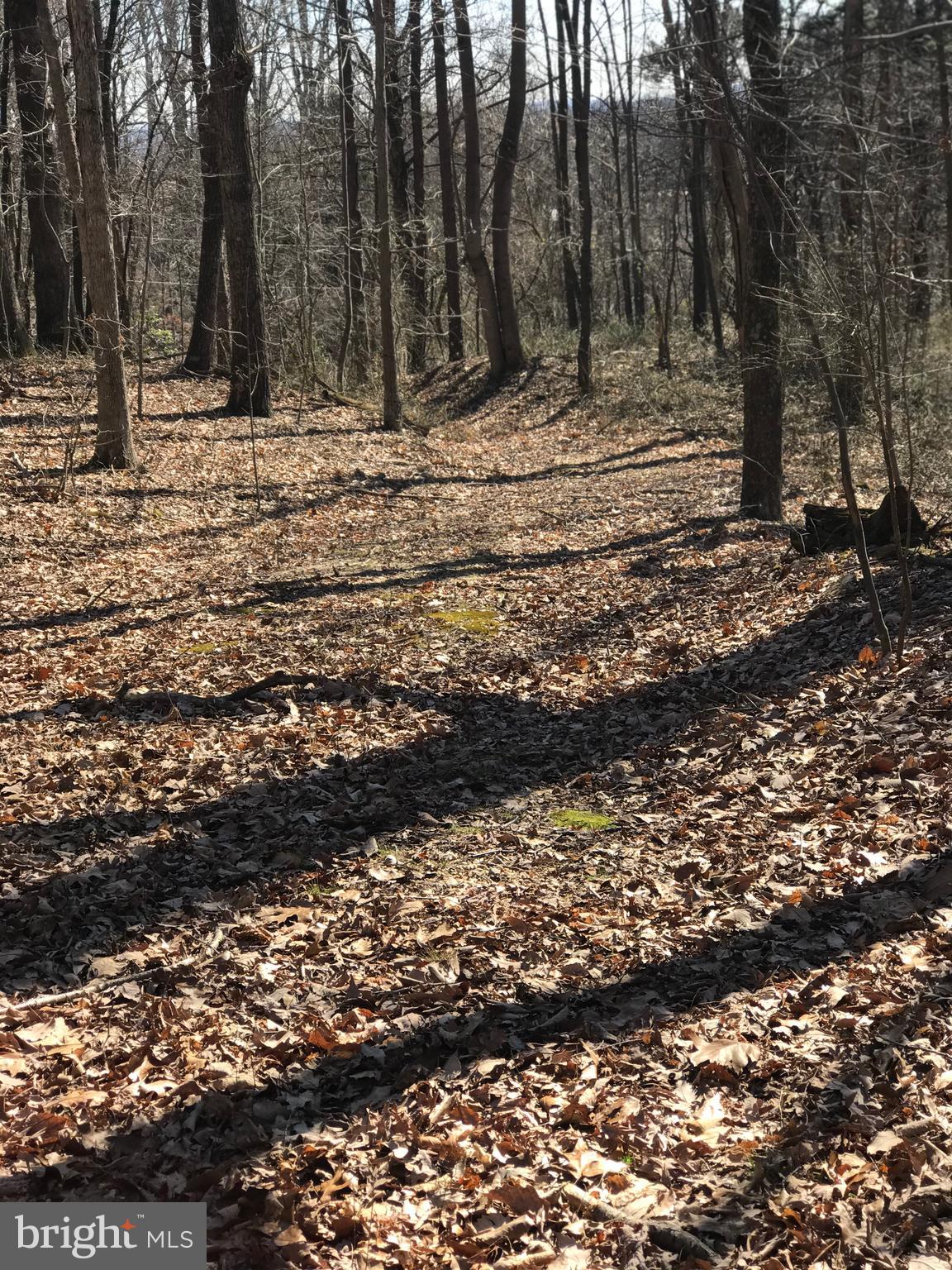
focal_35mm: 57
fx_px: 2090
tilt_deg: -13.9
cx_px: 476
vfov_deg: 33.8
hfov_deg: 25.7
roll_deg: +3.6
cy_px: 635
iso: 20
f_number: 2.8
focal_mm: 6.6
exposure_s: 1/336
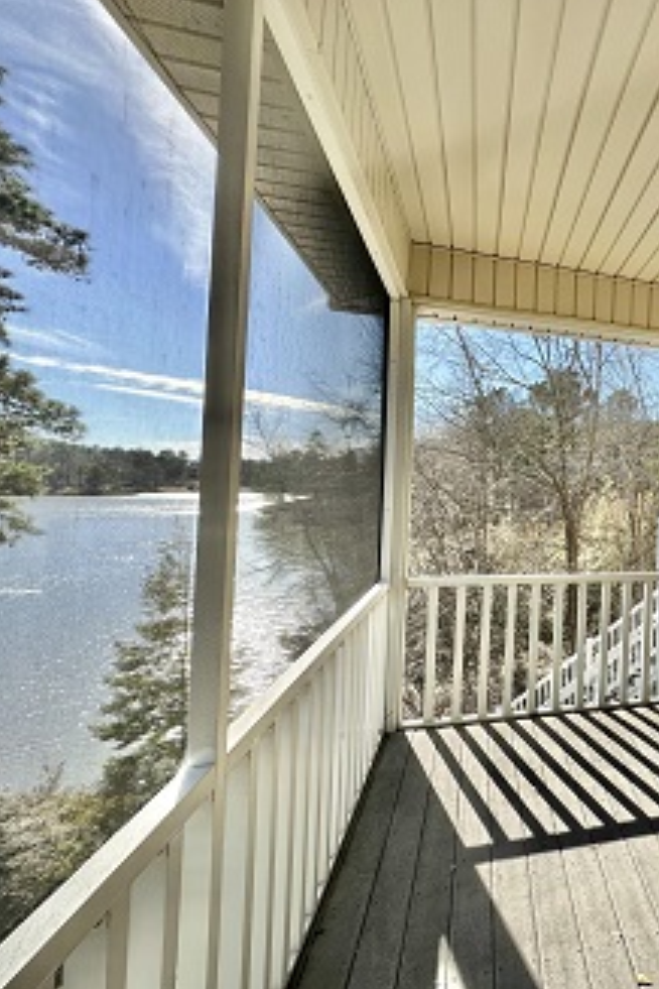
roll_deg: -1.6
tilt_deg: +0.5
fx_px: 549
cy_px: 488
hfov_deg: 49.4
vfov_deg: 84.0
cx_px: 671
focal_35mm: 20
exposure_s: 1/673
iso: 40
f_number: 2.2
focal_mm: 2.22
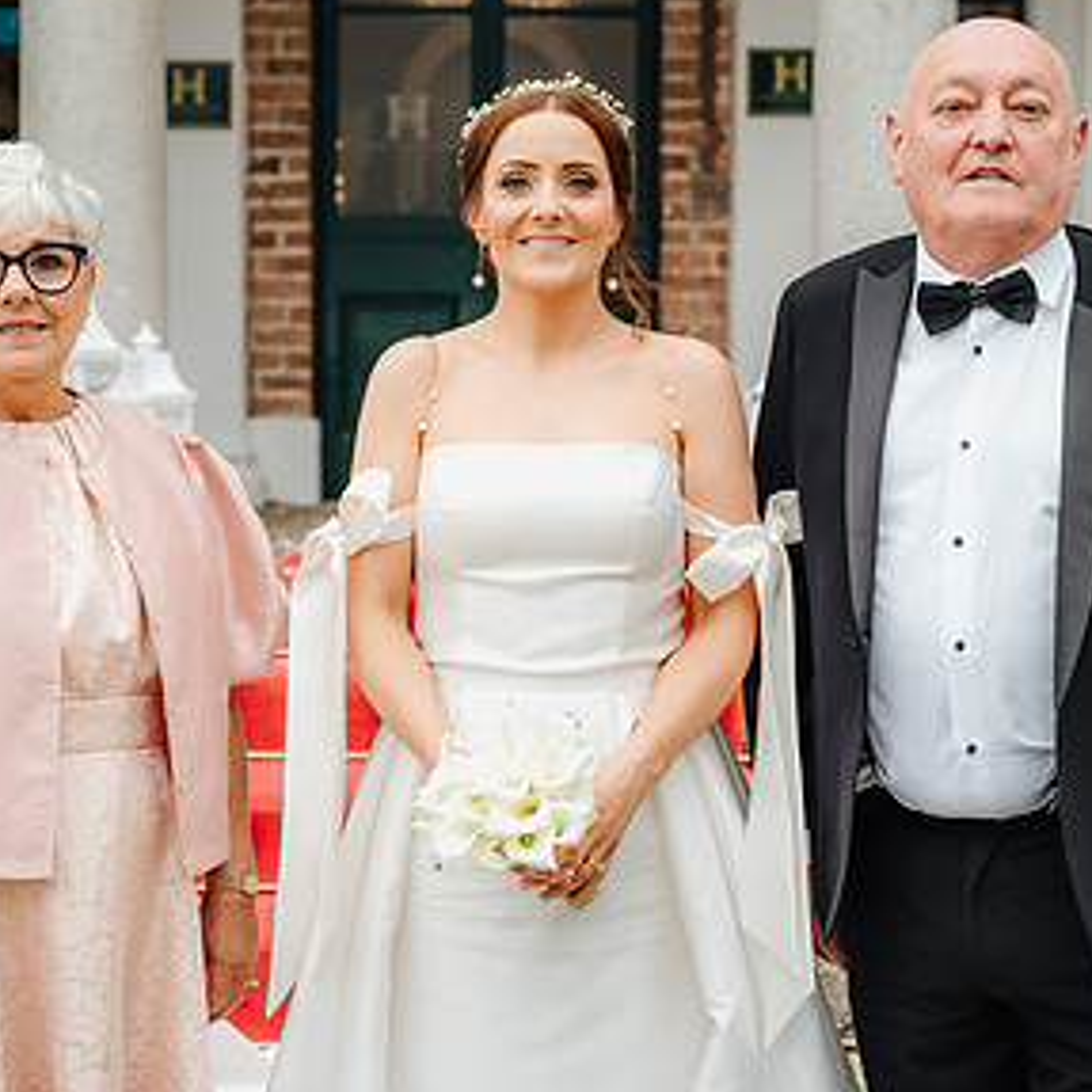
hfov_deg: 26.9
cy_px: 463
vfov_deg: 26.9
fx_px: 2284
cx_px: 479
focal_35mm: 64
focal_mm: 35
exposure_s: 1/500
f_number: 2.5
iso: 200
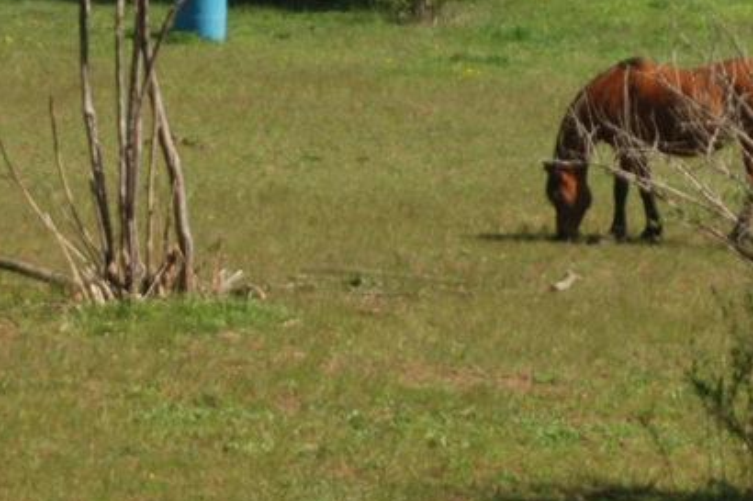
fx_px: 5193
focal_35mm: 248
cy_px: 72
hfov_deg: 8.3
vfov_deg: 5.5
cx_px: 448
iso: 100
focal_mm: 35
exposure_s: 1/640
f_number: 4.5
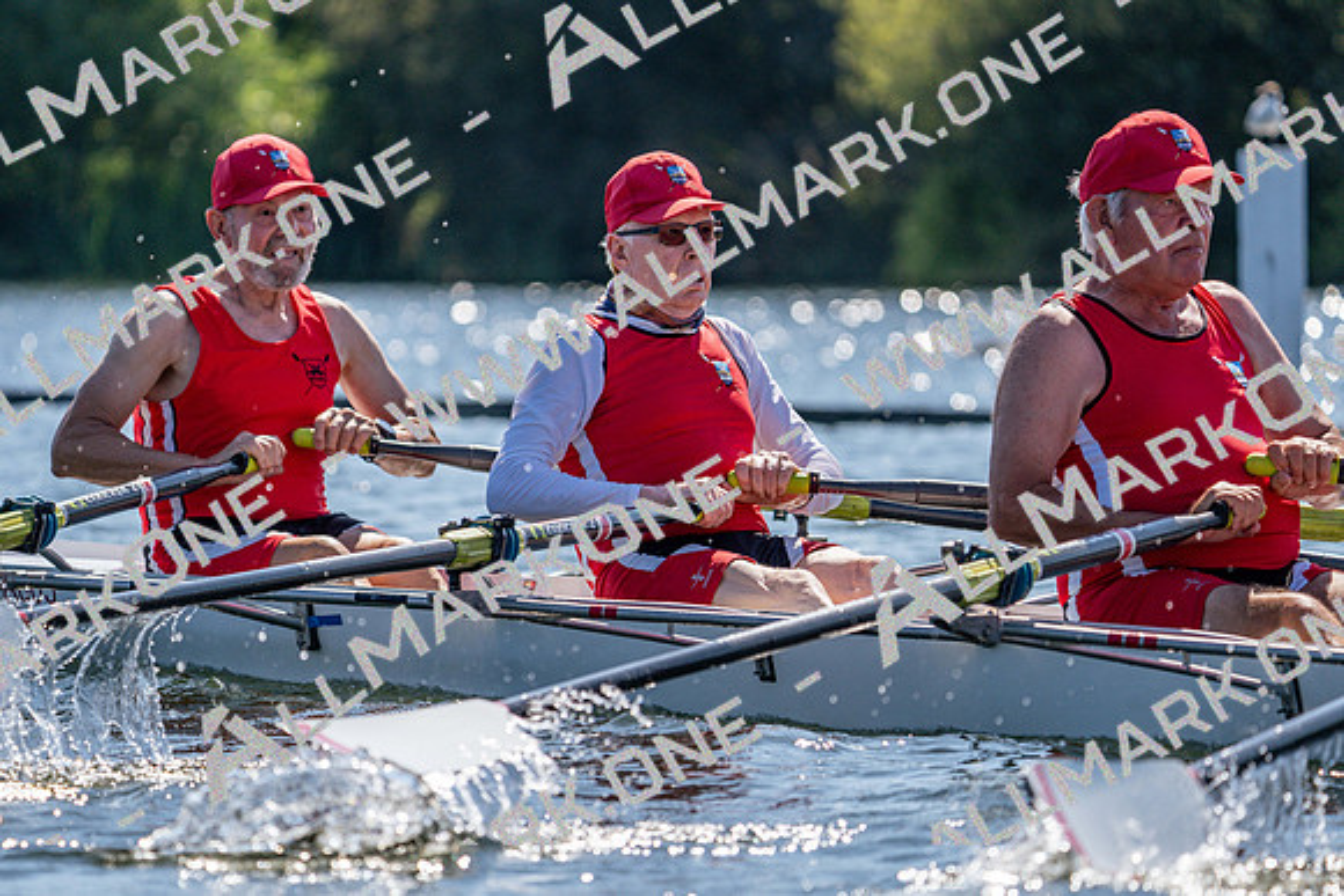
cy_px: 448
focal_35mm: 286
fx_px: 10679
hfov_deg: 7.2
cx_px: 672
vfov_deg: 4.8
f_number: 5.6
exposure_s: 1/1600
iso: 250
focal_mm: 286
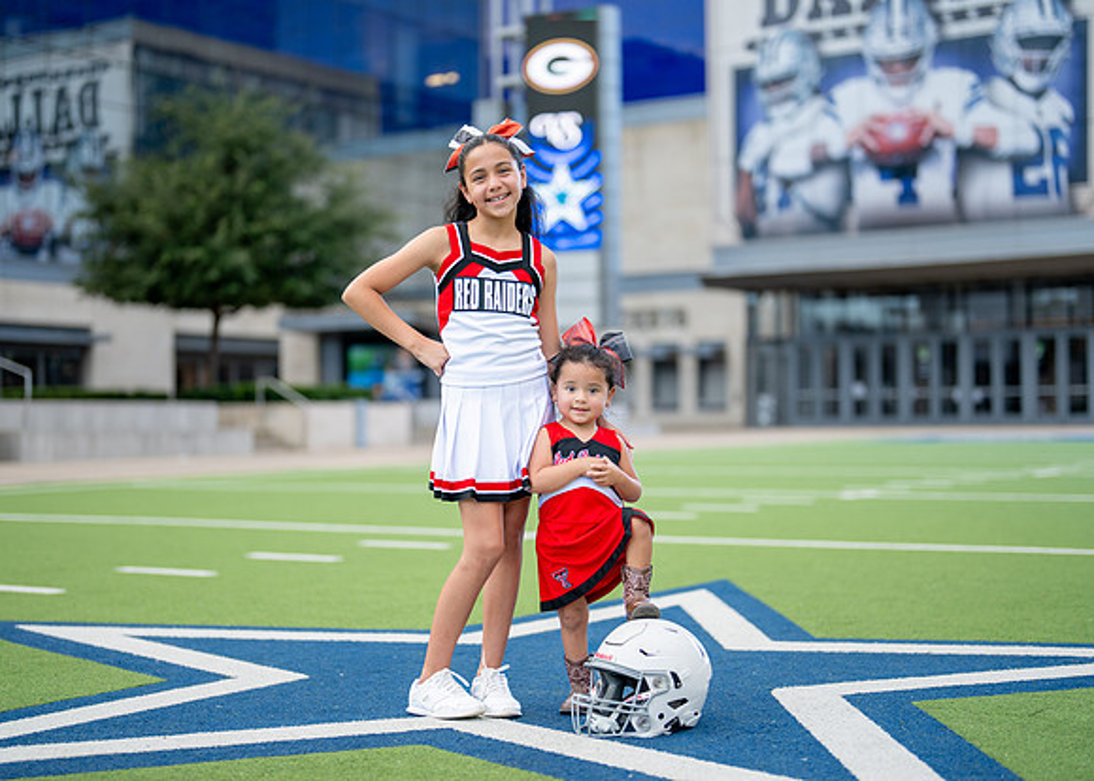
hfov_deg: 33.2
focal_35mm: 59
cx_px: 522
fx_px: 1837
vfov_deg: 24.0
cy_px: 400
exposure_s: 1/1600
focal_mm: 50
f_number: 1.2
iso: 160
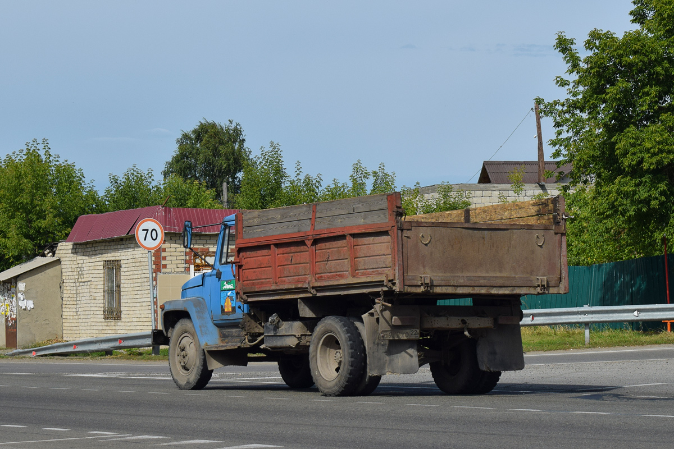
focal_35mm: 82
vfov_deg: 16.6
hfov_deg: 24.6
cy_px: 224
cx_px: 337
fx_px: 1544
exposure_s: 1/1250
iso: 200
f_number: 7.1
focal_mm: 55
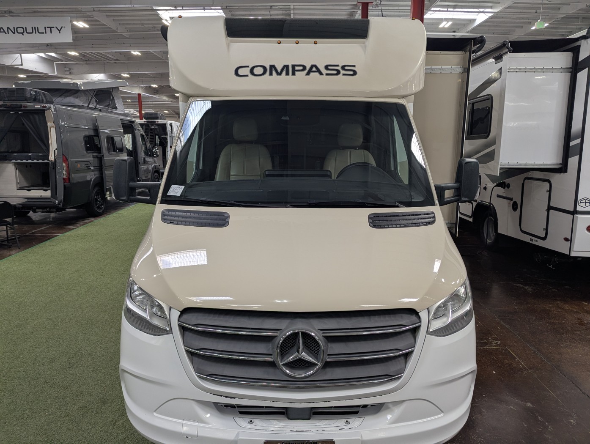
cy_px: 222
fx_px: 410
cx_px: 295
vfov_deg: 56.9
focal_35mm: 24
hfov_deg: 71.5
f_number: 1.85
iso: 96
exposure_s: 1/136
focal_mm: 6.81
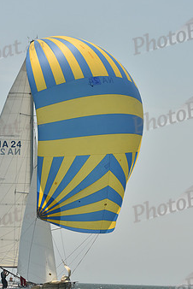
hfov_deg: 8.4
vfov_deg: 12.6
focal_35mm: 163
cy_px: 168
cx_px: 88
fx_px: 1308
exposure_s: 1/640
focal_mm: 95
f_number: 6.3
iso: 250
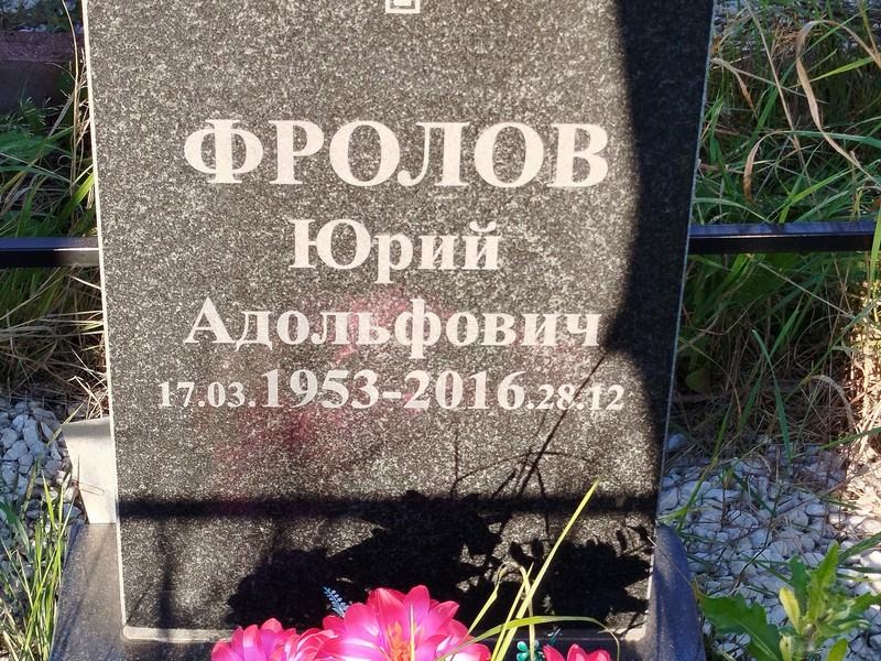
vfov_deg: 48.2
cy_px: 330
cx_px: 440
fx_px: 738
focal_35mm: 29
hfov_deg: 61.7
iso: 50
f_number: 1.7
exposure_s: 1/159
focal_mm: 5.31
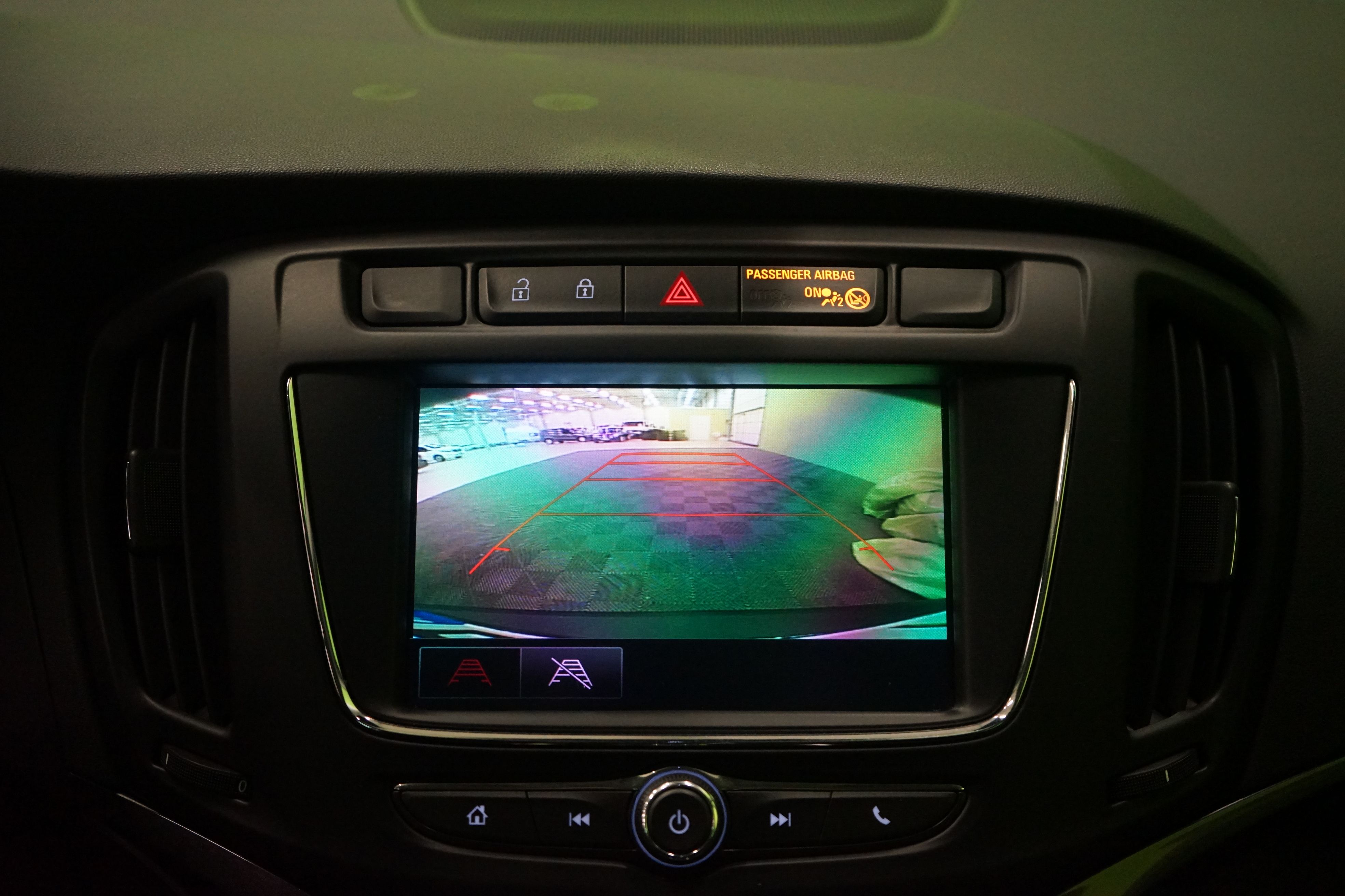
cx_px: 672
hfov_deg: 49.6
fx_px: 1457
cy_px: 448
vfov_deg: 34.2
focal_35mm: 39
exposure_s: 1/60
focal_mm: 39
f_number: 4
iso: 4000
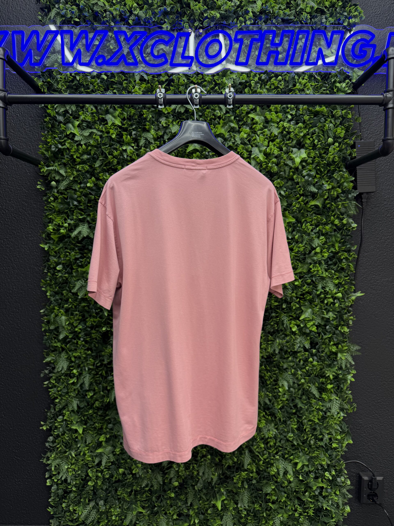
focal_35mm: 24
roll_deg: -0.8
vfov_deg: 71.6
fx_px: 364
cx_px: 197
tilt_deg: -3.9
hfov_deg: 56.8
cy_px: 263
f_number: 1.78
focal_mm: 6.76
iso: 64
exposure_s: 1/84
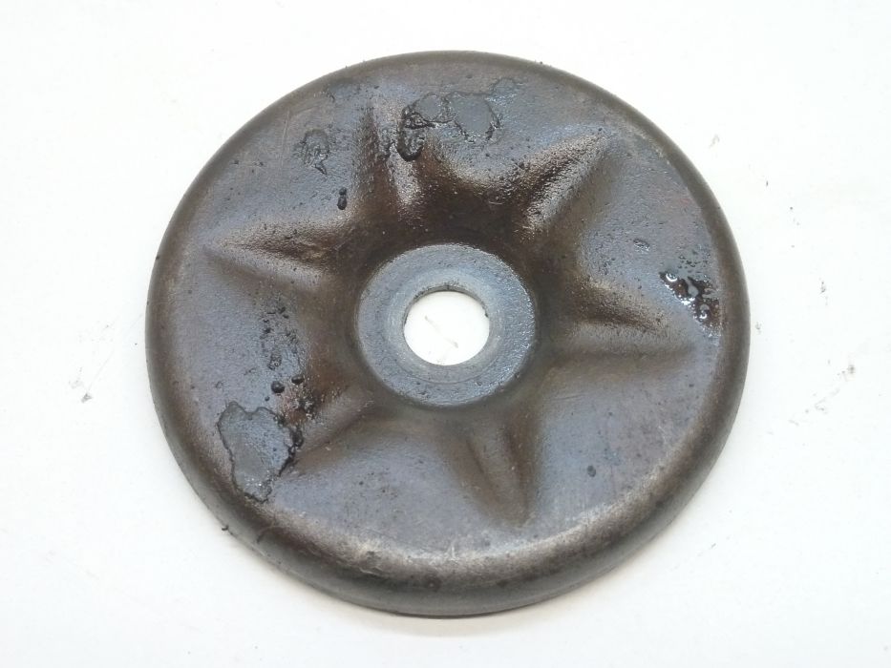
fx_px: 1725
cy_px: 334
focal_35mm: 67
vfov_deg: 21.9
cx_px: 446
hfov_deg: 29.0
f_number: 4.1
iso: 400
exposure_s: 1/10
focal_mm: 11
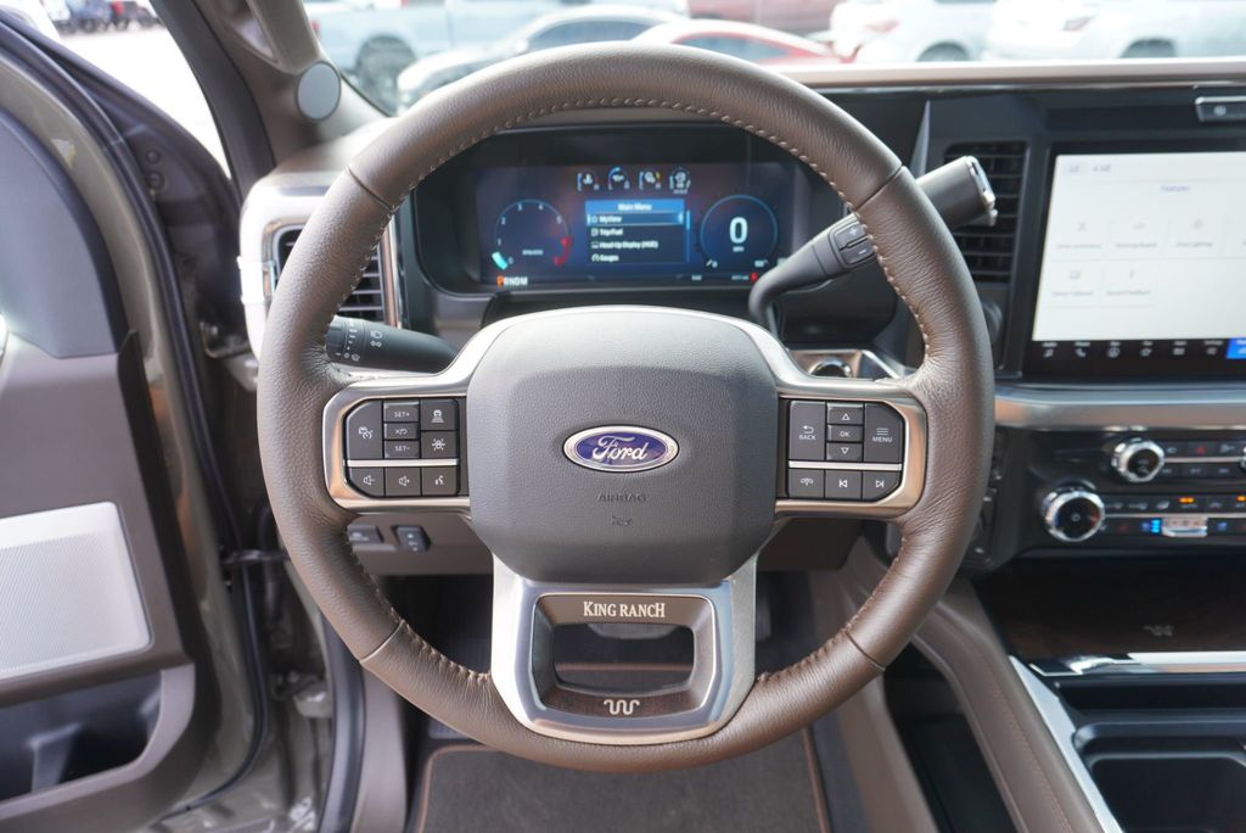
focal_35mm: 24
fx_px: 831
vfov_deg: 53.2
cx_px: 623
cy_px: 416
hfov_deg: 73.7
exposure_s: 1/60
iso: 160
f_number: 4
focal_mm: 16
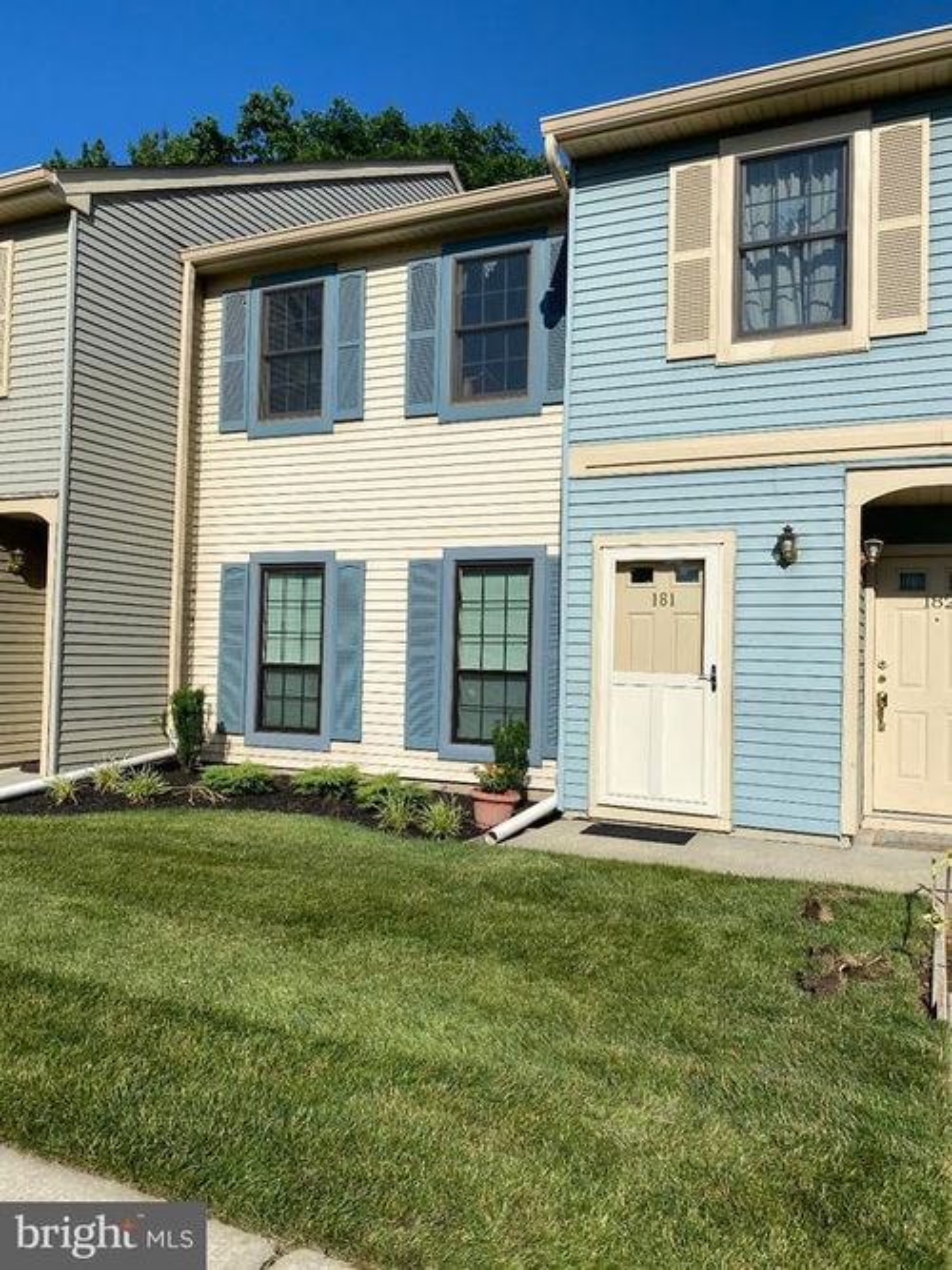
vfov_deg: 67.3
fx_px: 954
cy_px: 635
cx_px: 476
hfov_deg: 53.0
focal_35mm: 26
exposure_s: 1/5236
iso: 32
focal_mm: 4.25
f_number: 1.8
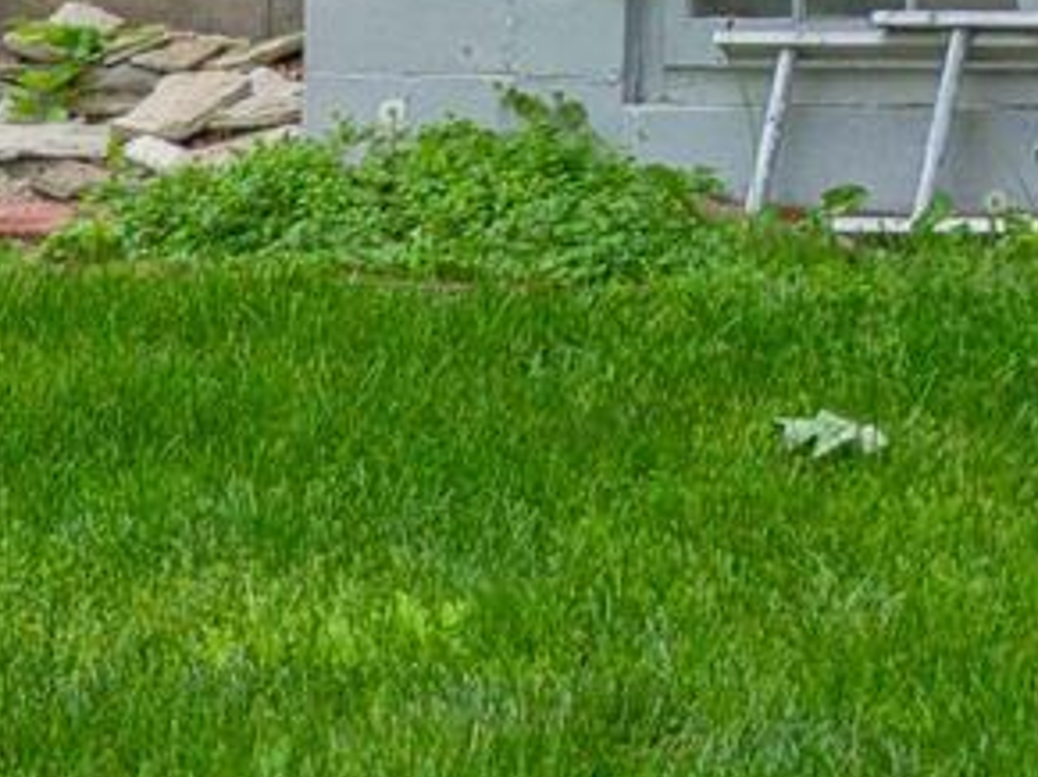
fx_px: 5605
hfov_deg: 9.8
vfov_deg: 7.4
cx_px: 2133
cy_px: -1048
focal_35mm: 187
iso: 200
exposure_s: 1/1250
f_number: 2.8
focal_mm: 17
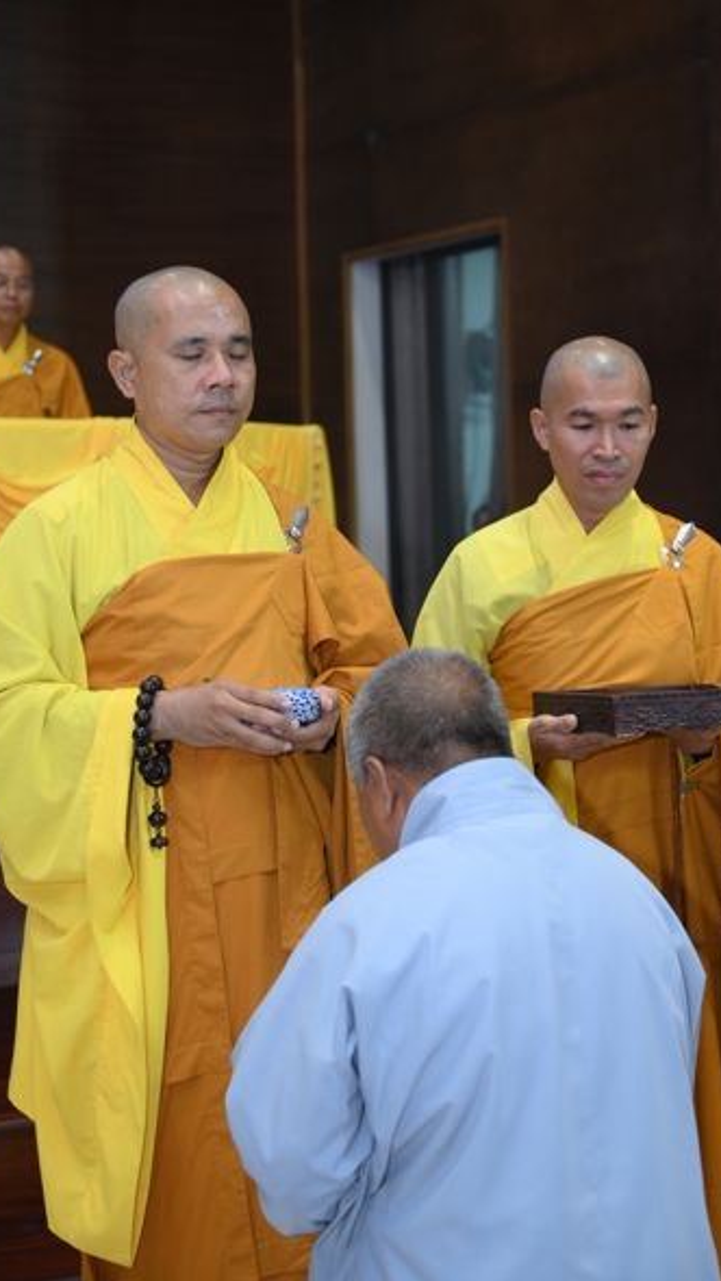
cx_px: 371
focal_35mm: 75
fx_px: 2548
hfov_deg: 16.1
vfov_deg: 28.2
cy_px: 599
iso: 800
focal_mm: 65
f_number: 4
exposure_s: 1/100
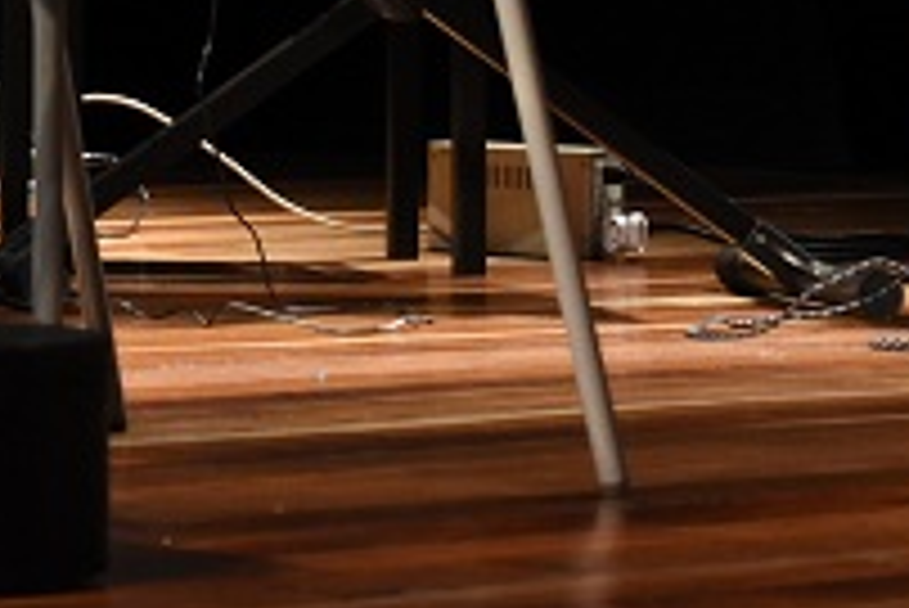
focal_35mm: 285
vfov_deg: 4.8
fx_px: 7201
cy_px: -520
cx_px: -248
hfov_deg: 7.2
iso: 1600
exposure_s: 1/100
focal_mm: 48
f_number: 5.6
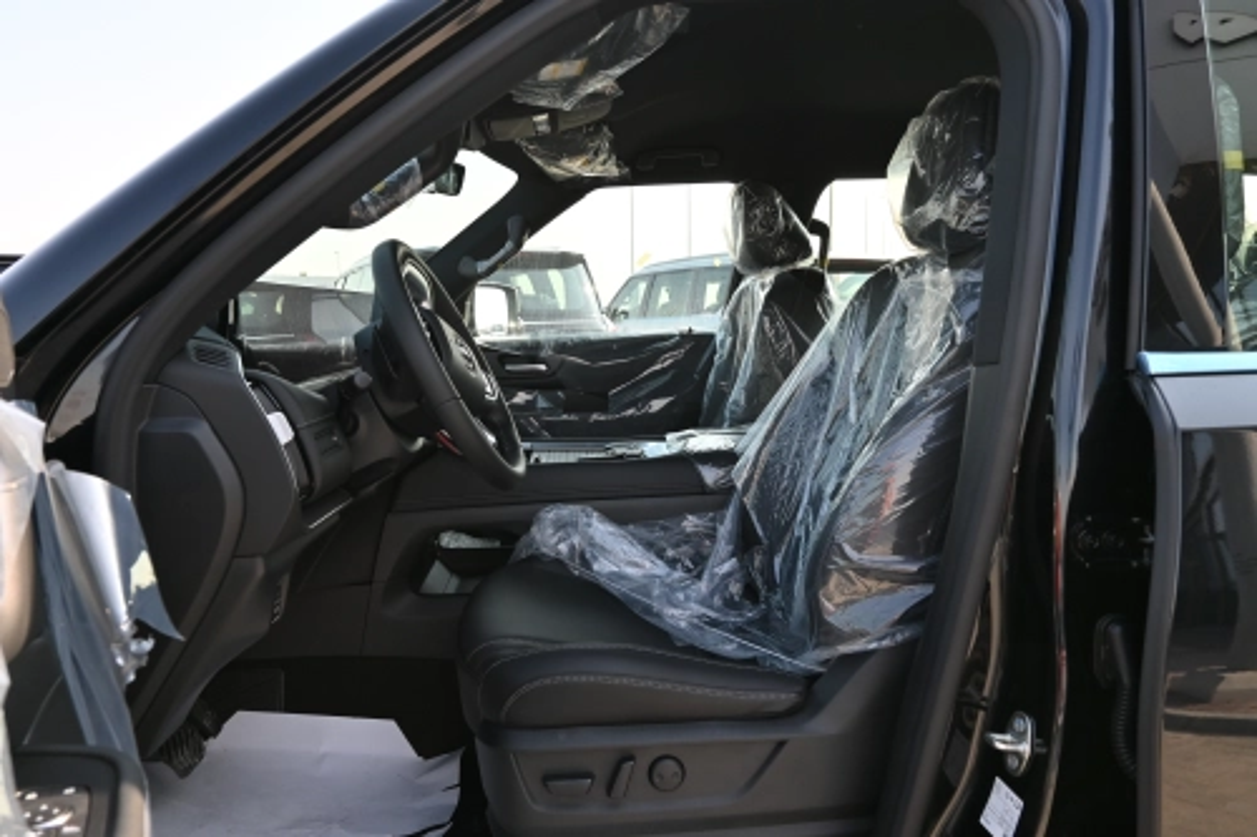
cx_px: 628
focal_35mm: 24
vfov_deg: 53.1
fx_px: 838
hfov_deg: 73.8
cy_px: 418
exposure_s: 1/250
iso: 200
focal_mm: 16
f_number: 5.6
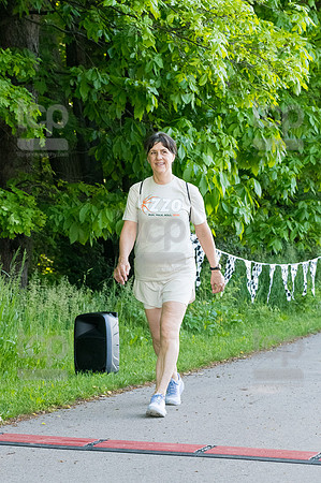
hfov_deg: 11.1
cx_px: 160
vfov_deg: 16.7
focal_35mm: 123
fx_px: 1649
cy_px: 242
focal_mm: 82
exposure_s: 1/1250
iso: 3200
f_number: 5.6
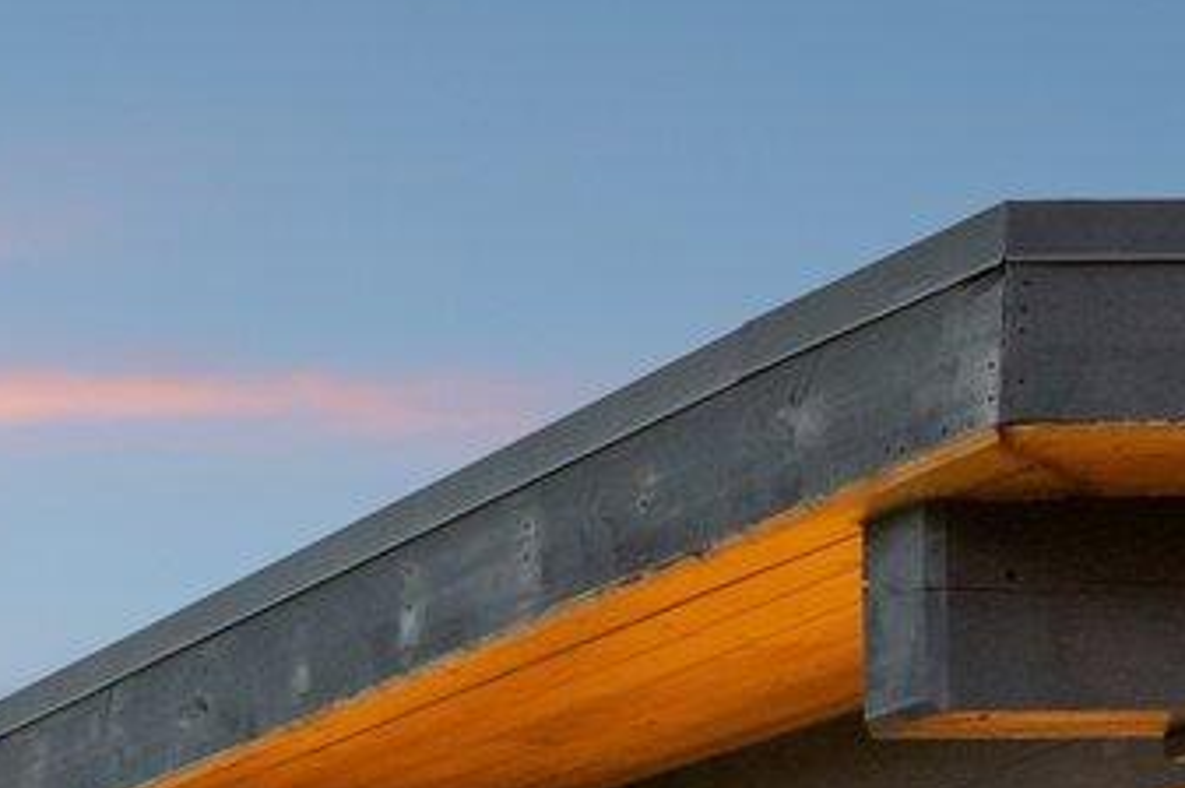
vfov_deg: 8.6
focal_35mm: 149
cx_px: -1790
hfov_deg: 11.2
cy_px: 1627
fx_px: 4901
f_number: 8
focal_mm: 24.5
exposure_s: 1/2
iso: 320
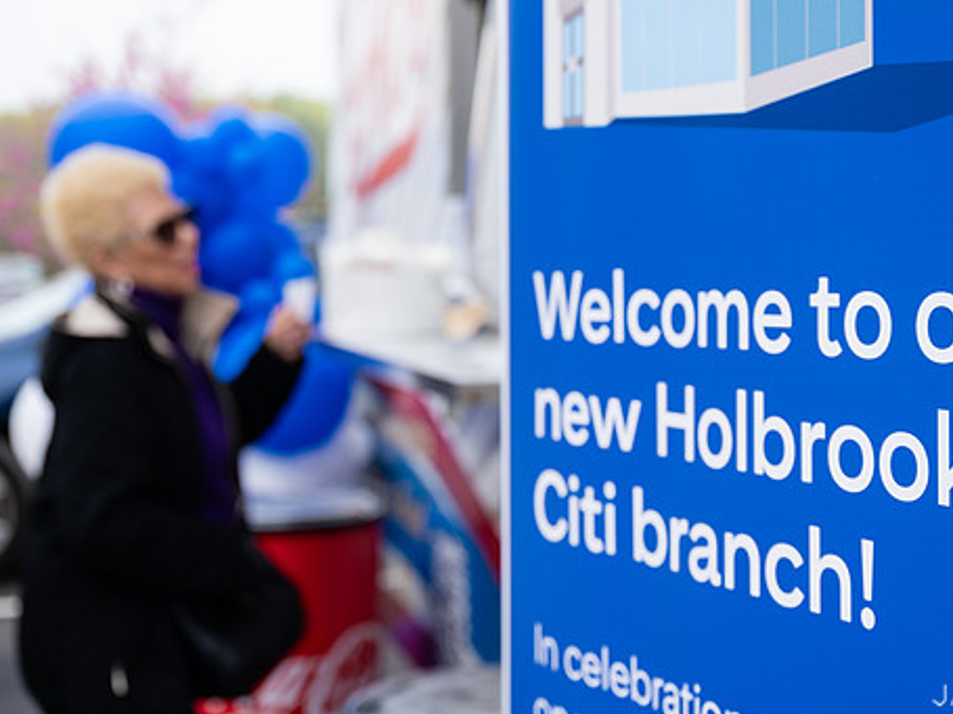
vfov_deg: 24.4
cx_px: 558
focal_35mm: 60
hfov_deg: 32.1
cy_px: 326
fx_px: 1651
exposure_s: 1/800
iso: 200
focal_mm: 45
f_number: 3.5
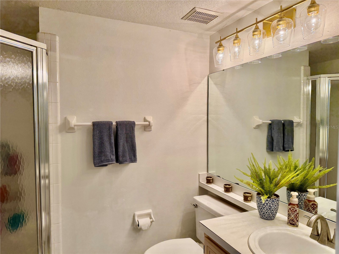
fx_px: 235
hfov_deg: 71.6
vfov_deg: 56.8
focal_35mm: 24
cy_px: 127
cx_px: 170
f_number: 1.78
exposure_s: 1/142
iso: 125
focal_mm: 6.76
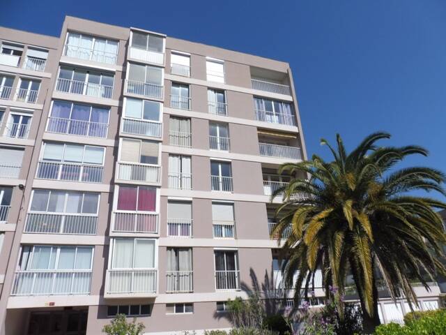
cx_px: 223
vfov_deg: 56.8
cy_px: 168
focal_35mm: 24
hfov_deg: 71.6
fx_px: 309
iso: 100
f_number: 4
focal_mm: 4.3
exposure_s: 1/1300
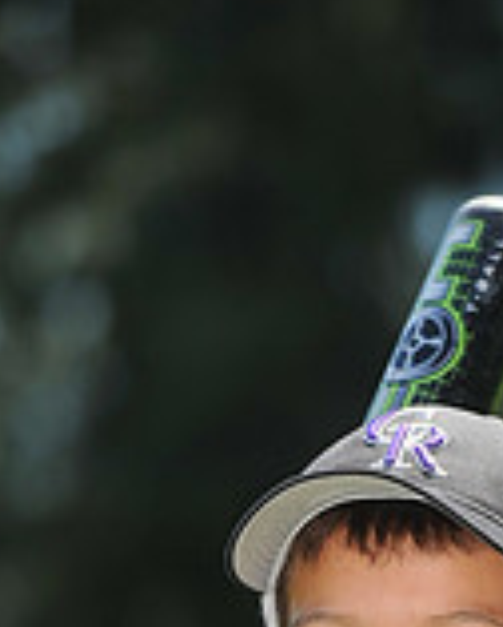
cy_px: 1094
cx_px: 323
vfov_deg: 4.6
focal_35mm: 416
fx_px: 7726
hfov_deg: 3.7
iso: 200
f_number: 4
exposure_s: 1/1250
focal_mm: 120
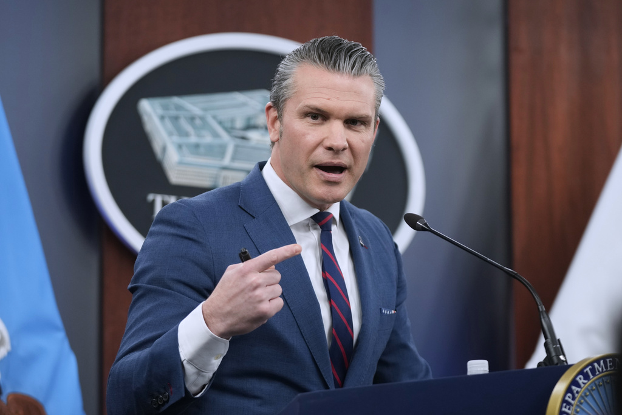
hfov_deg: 14.4
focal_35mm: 142
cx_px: 311
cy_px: 208
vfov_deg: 9.7
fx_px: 2454
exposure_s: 1/640
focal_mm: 95
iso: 800
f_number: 2.8
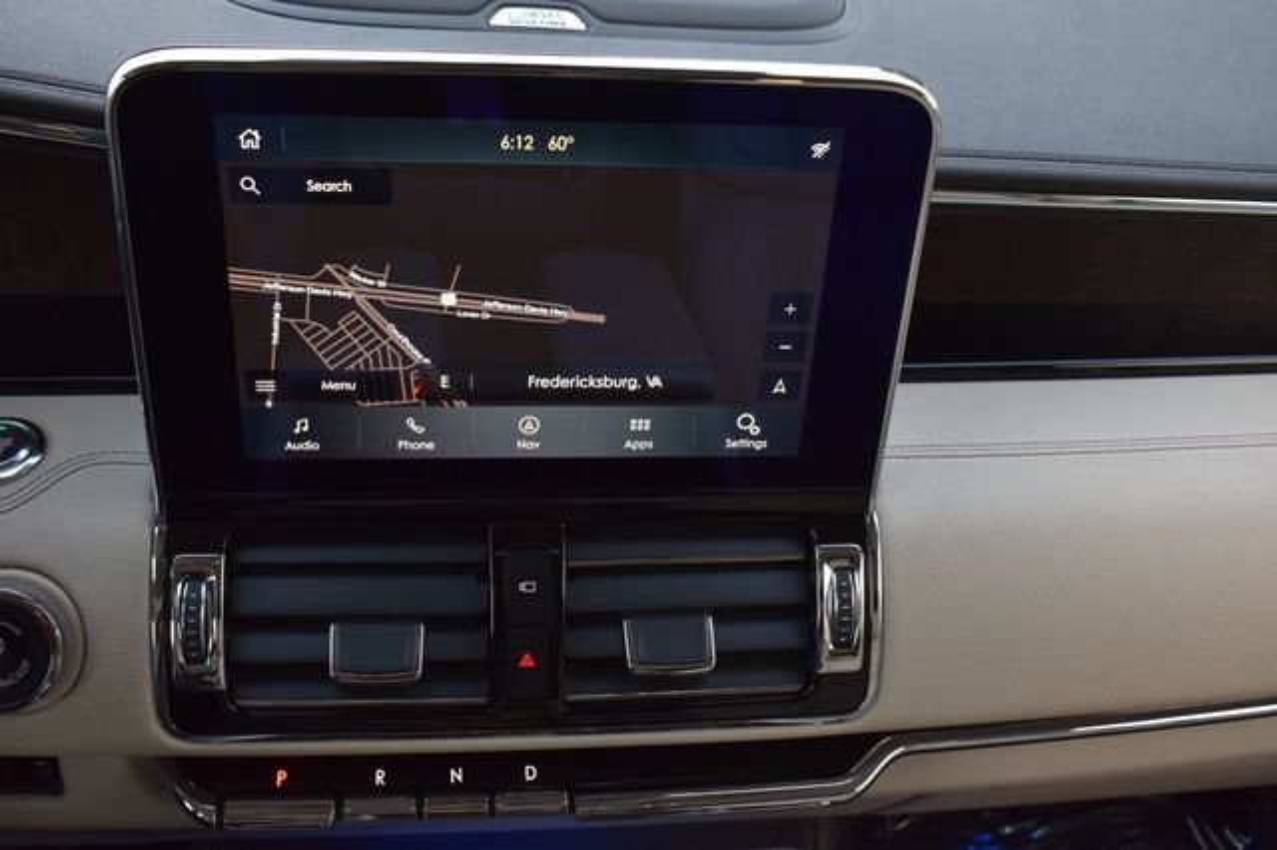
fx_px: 1329
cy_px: 425
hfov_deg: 51.3
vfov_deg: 35.5
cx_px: 638
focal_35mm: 38
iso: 720
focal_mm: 25
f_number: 6.3
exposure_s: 1/15
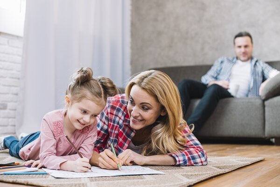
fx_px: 389
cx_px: 140
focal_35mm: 50
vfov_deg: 27.0
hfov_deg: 39.6
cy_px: 94
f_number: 3.5
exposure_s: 1/160
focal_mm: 50
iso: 320
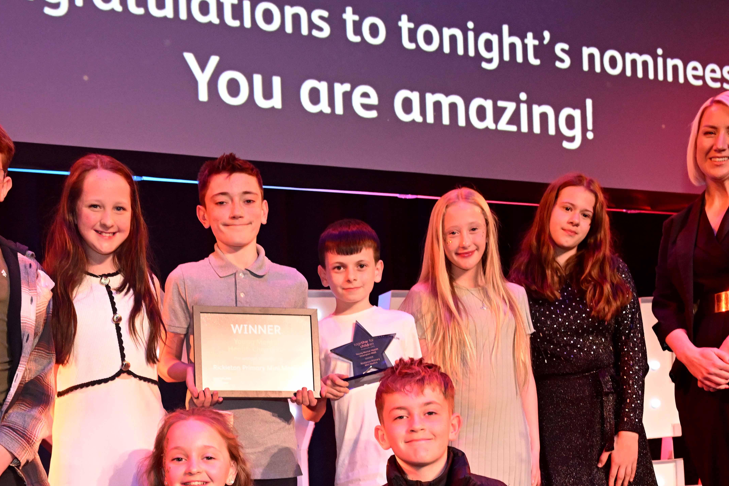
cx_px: 296
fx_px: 931
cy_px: 465
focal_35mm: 46
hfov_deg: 42.6
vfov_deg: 27.8
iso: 2000
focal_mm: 24
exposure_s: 1/125
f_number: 4.5
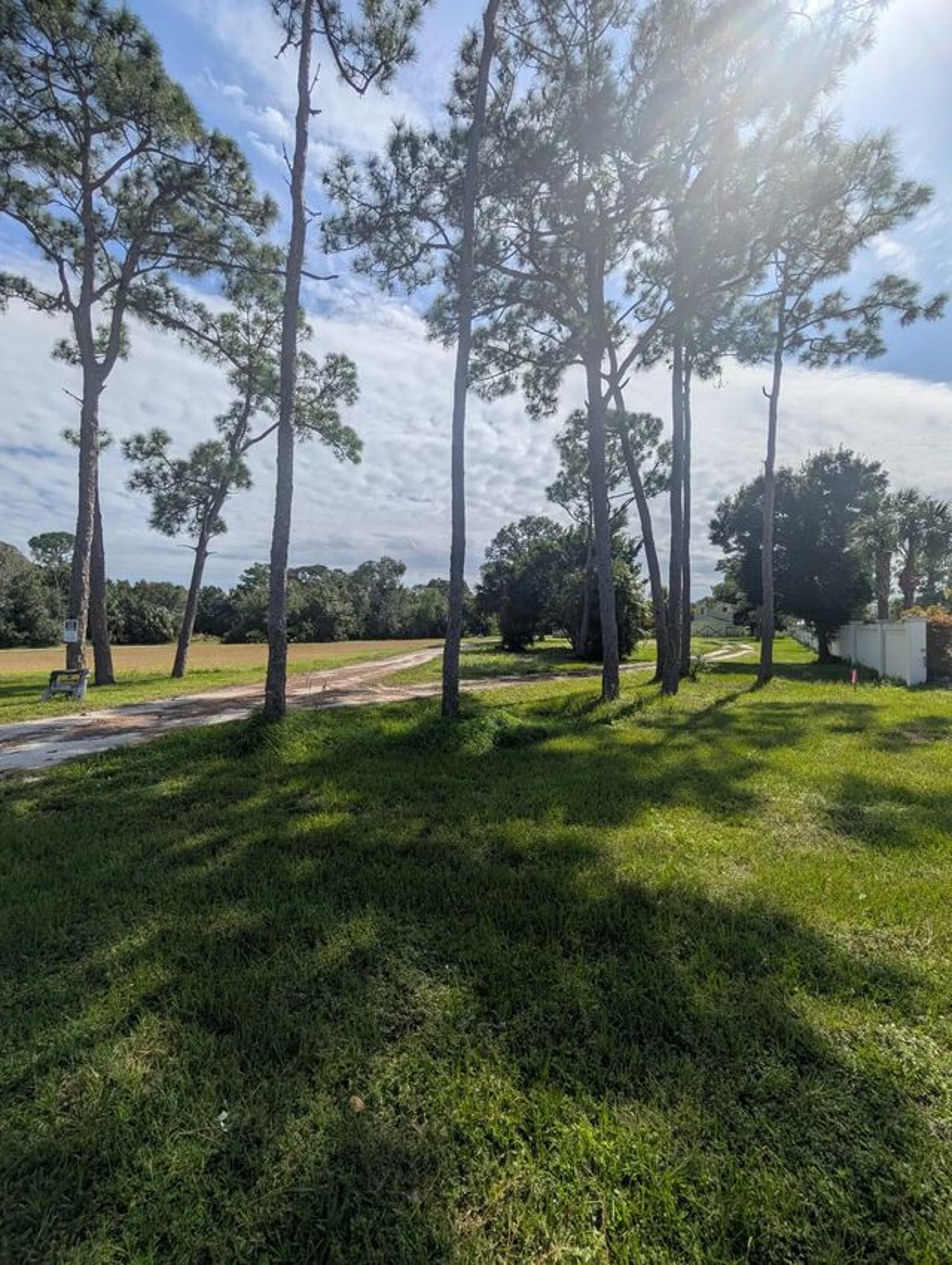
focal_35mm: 12
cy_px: 632
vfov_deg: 110.5
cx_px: 476
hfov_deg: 94.6
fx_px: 439
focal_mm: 2.02
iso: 60
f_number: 1.7
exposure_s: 1/9804
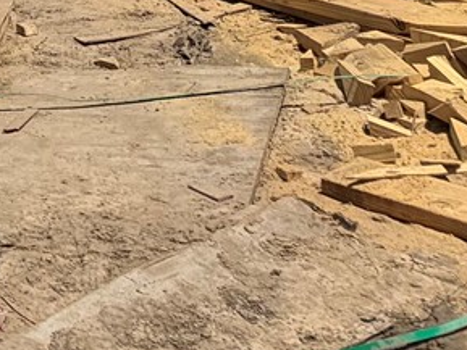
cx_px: -535
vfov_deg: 7.3
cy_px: -842
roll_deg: +2.2
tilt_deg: +4.9
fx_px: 2294
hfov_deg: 10.5
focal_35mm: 170
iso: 80
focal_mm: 6.76
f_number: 1.78
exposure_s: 1/7353
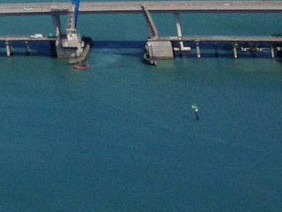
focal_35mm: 187
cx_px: -466
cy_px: -118
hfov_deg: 9.1
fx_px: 1525
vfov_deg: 7.8
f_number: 2.4
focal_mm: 4.12
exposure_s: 1/2857
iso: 50
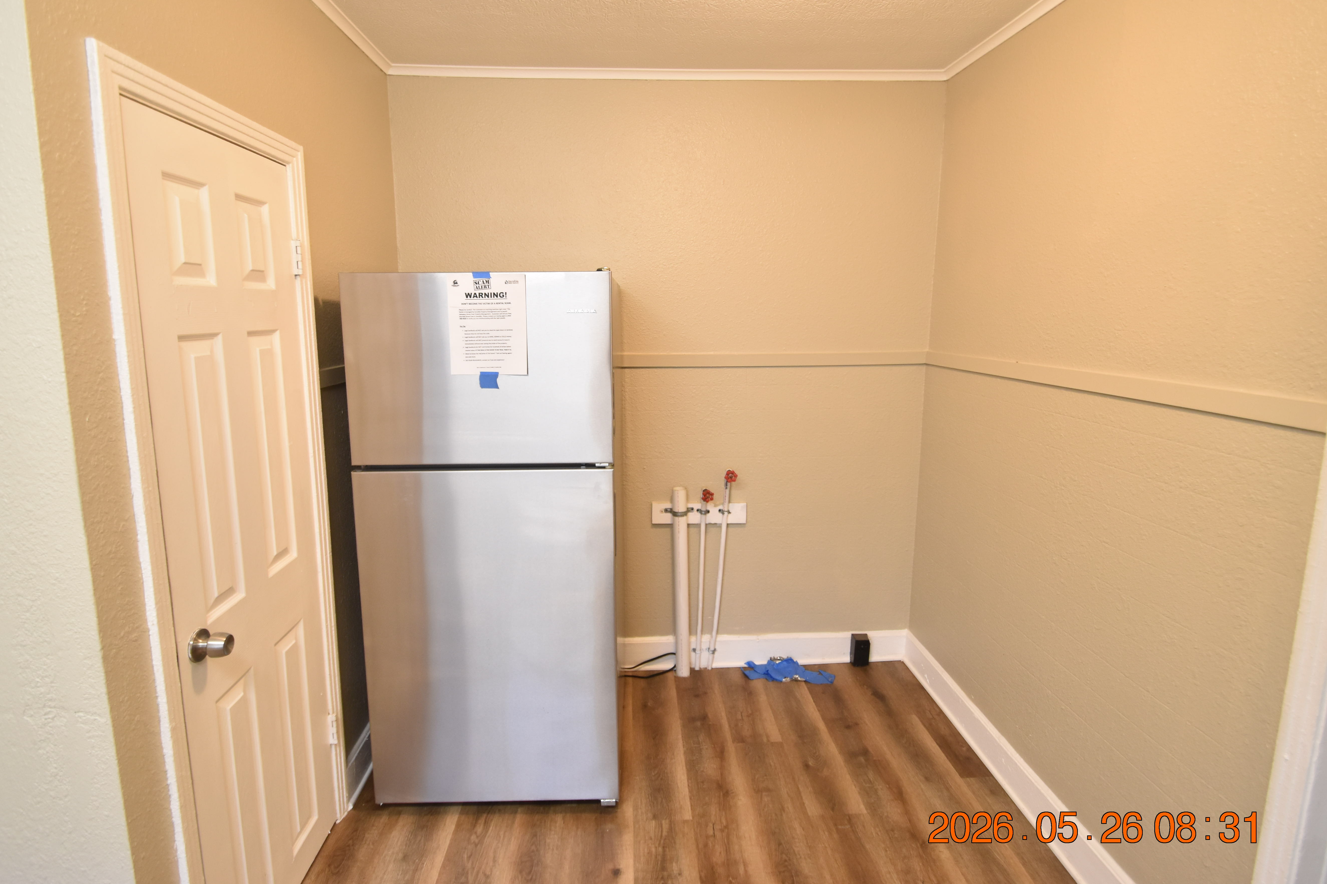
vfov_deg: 70.3
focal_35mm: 17
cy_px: 402
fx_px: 627
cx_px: 651
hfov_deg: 93.3
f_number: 3.5
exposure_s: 1/45
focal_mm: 10
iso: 800
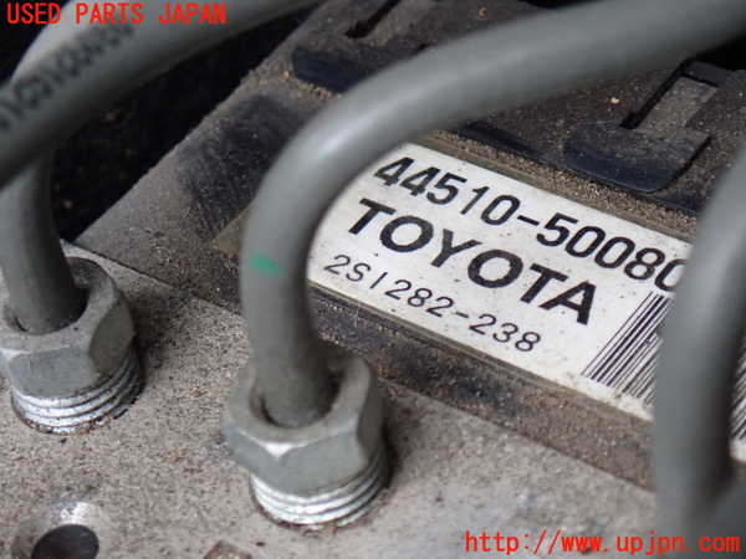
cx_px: 373
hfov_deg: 19.6
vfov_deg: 14.8
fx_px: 2155
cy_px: 280
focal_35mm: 100
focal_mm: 18
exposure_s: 1/100
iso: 800
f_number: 4.9
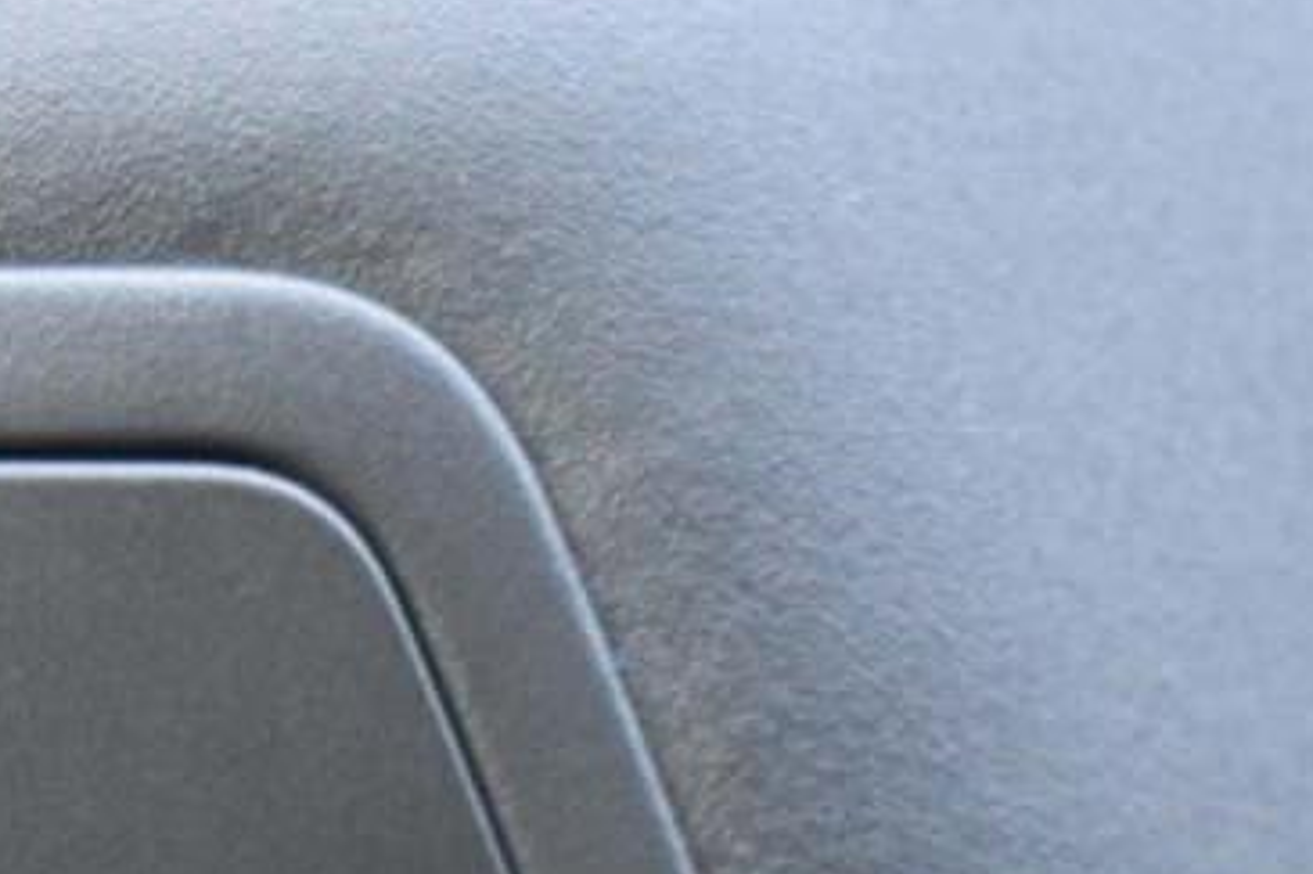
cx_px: -809
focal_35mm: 276
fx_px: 10061
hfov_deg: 7.3
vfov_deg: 4.9
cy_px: 1217
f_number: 5.3
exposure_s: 1/60
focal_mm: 48
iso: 2200
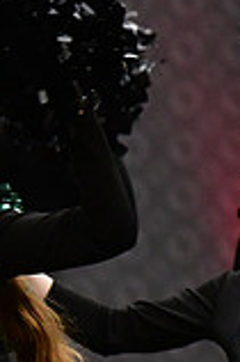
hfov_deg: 1.2
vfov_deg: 1.9
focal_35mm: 1100
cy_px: 338
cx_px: -398
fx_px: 11023
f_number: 3.5
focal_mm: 200
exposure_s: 1/500
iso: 5000
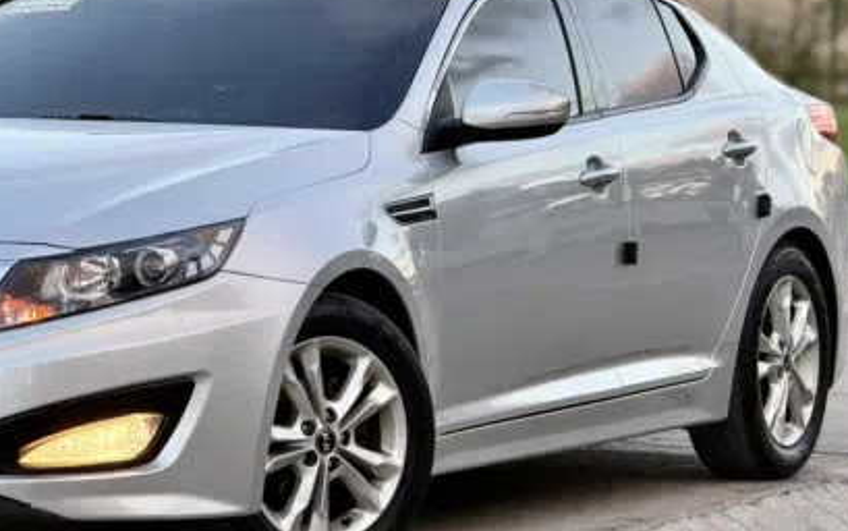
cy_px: 102
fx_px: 4601
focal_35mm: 199
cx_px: 214
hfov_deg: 10.5
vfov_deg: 6.6
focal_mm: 15.66
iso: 125
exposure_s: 1/99
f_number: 2.8
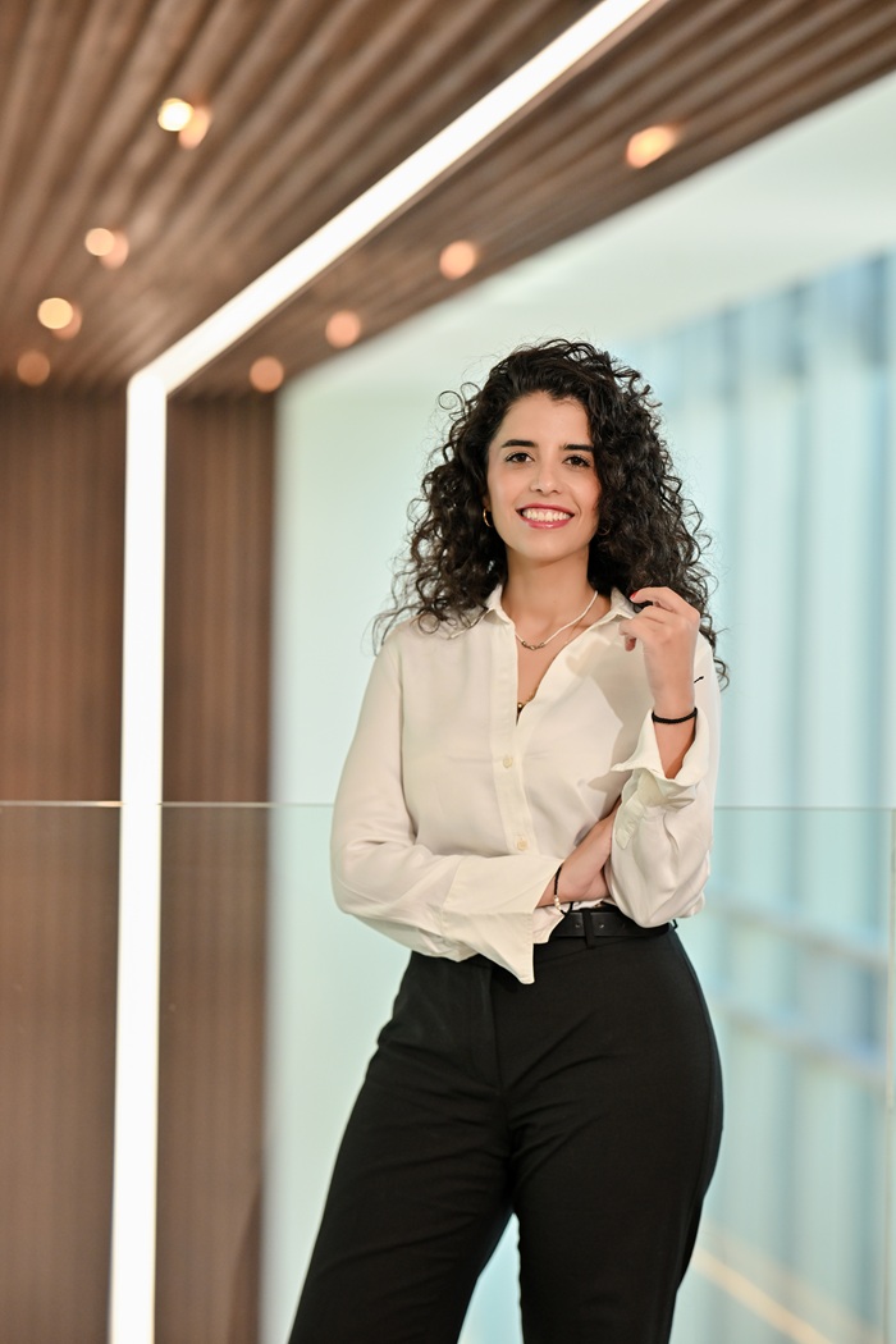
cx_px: 448
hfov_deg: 16.1
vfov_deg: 23.9
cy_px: 672
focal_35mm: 85
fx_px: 3173
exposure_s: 1/200
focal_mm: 85
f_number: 2
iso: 640
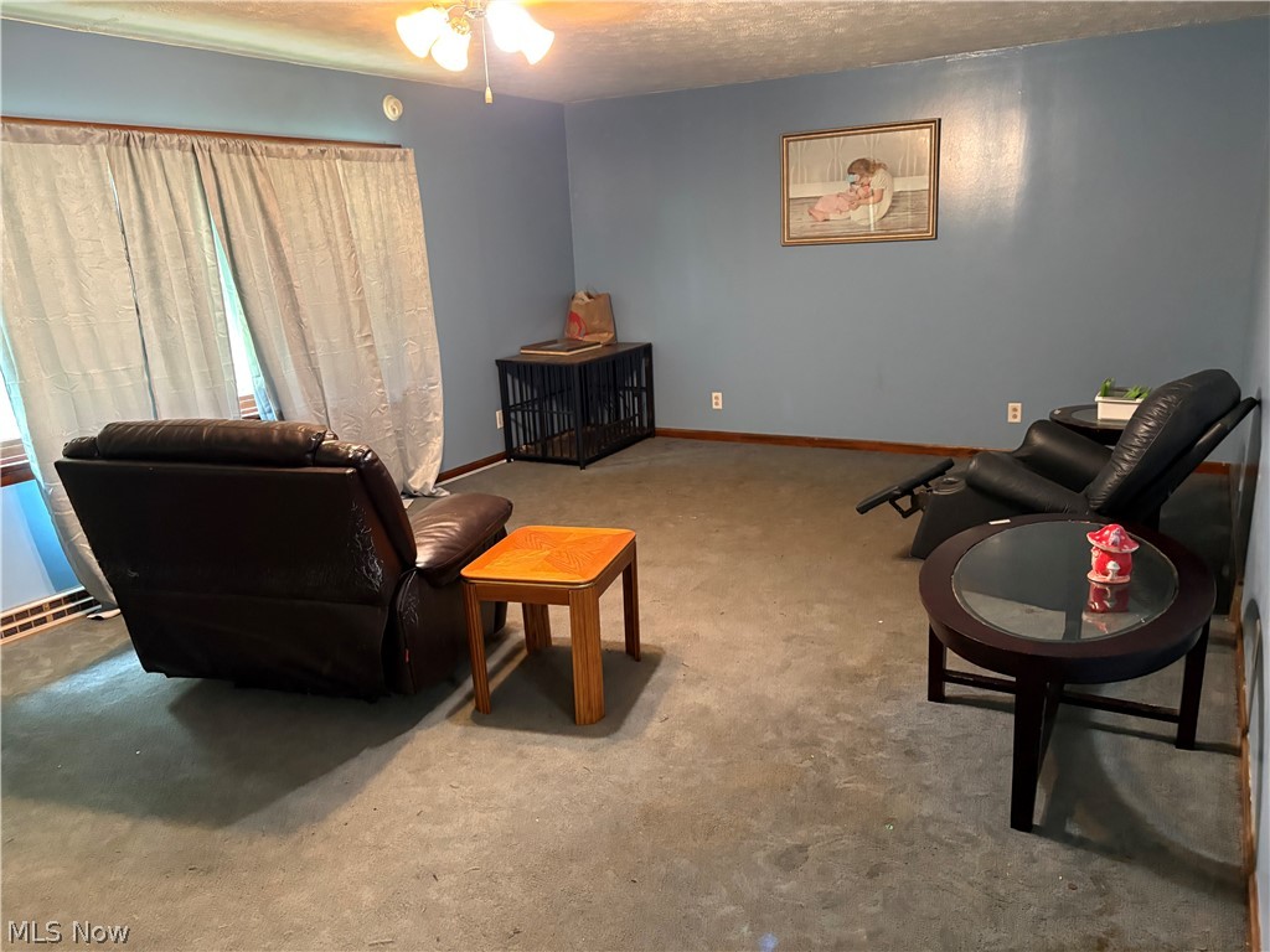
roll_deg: +2.8
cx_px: 635
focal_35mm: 26
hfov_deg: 67.3
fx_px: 954
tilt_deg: -14.1
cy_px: 476
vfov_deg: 53.1
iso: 640
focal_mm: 5.96
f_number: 1.6
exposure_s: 1/30
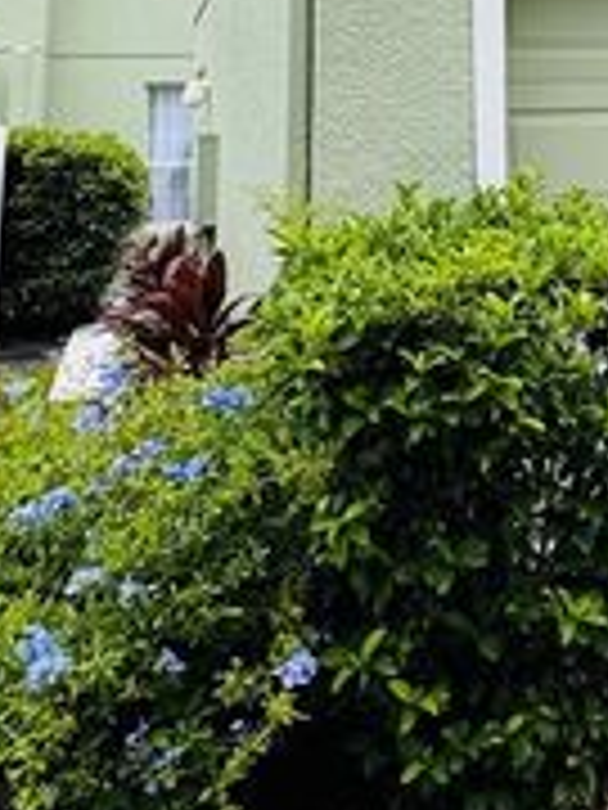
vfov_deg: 32.4
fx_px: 1218
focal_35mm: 52
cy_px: -83
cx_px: 626
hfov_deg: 26.4
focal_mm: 2.22
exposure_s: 1/383
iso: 40
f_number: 2.2
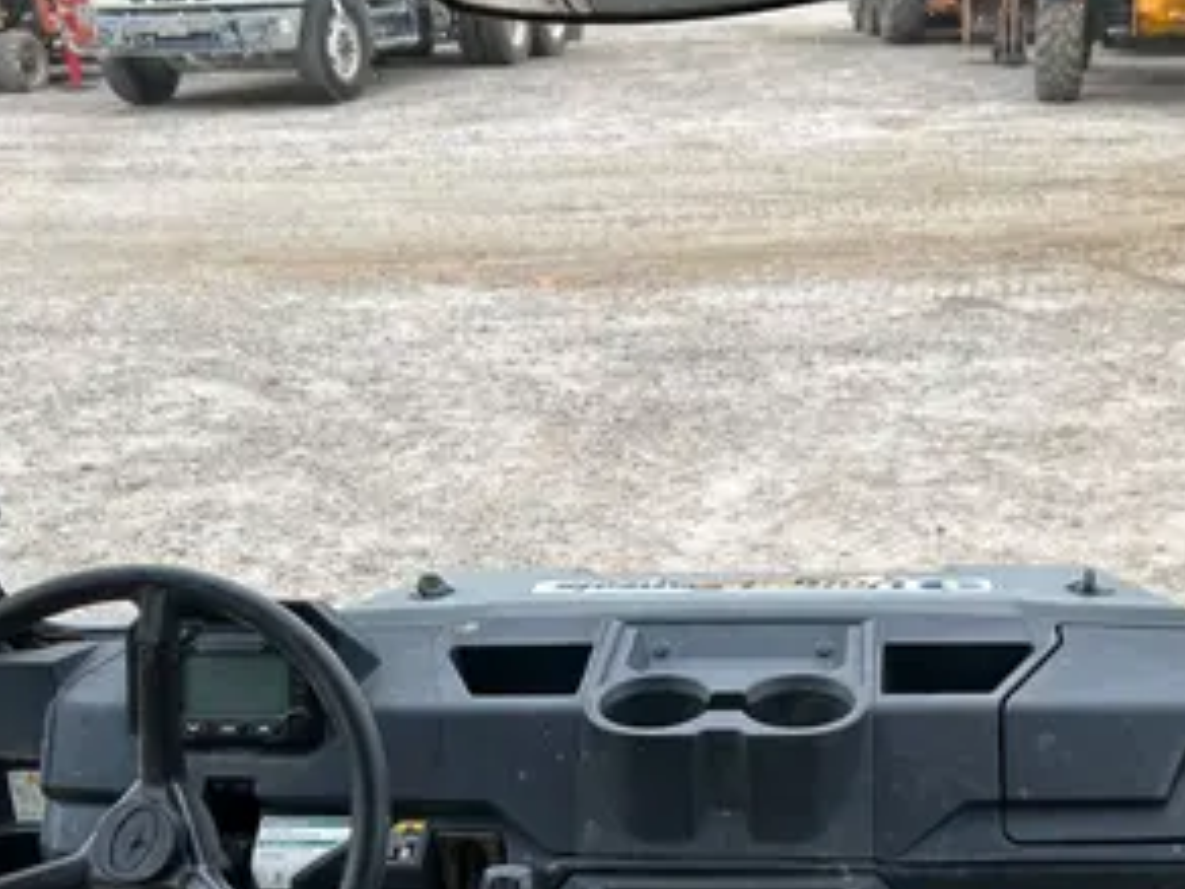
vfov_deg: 29.3
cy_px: 647
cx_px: 710
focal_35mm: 49
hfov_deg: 38.8
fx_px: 1677
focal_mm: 5.7
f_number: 1.5
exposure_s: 1/909
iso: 50
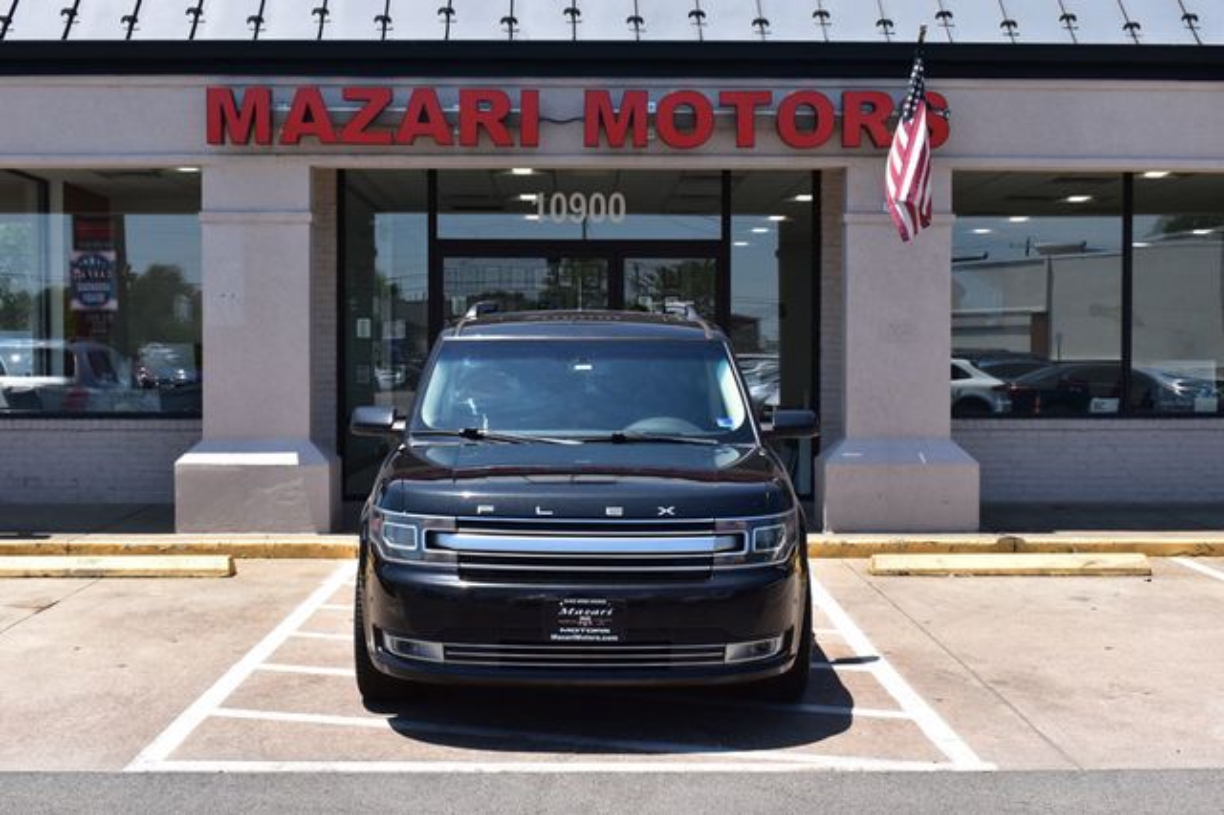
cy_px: 408
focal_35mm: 48
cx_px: 612
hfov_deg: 41.1
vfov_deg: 28.0
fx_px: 1631
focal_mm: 32
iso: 400
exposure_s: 1/500
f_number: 11
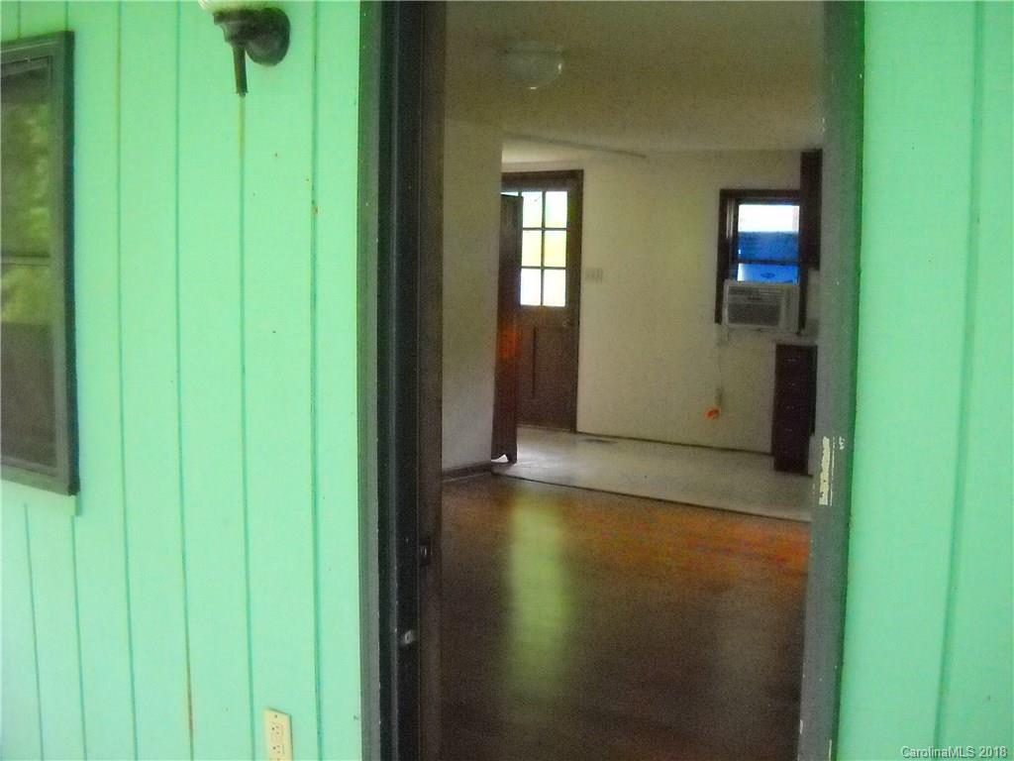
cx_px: 507
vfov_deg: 35.1
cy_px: 380
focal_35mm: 41
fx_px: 1201
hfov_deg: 45.8
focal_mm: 6.72
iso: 800
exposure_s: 1/141
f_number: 3.1
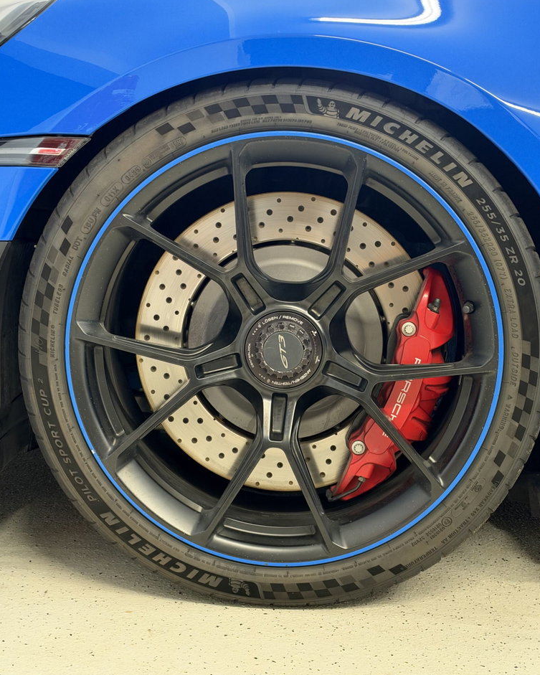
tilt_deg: -7.7
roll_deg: -2.5
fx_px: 1019
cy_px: 329
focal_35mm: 51
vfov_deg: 36.6
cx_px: 274
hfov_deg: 29.7
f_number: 1.8
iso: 320
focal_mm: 6.93
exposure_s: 1/33
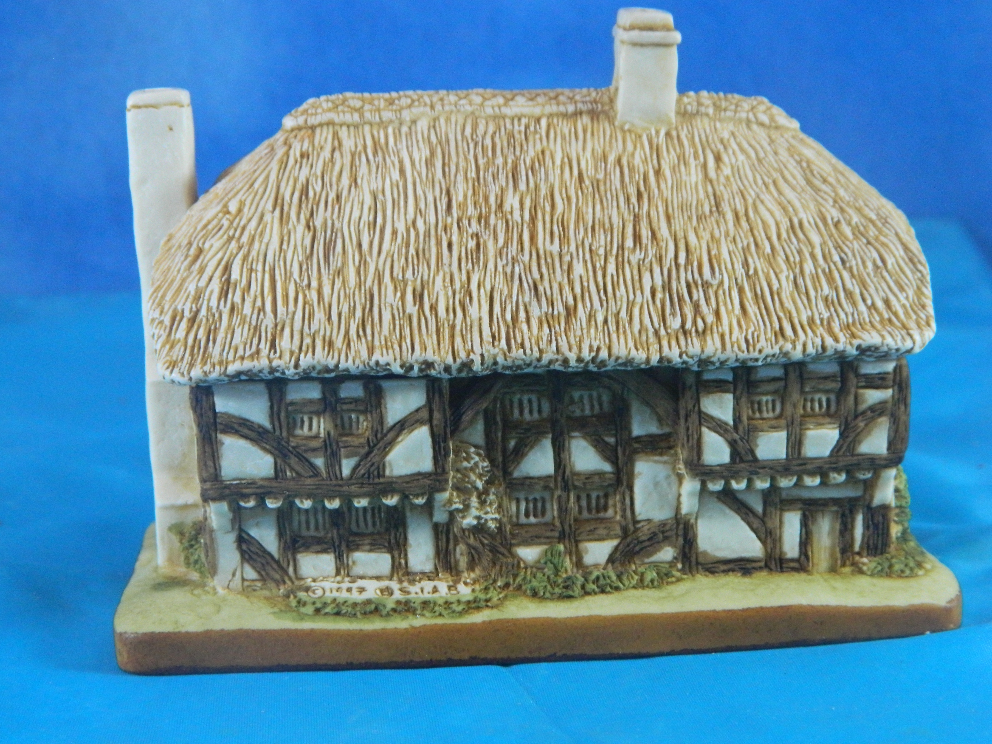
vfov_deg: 21.0
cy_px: 372
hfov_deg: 27.8
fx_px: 2006
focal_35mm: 70
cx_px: 496
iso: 400
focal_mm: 12.6
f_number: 4
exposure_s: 1/30
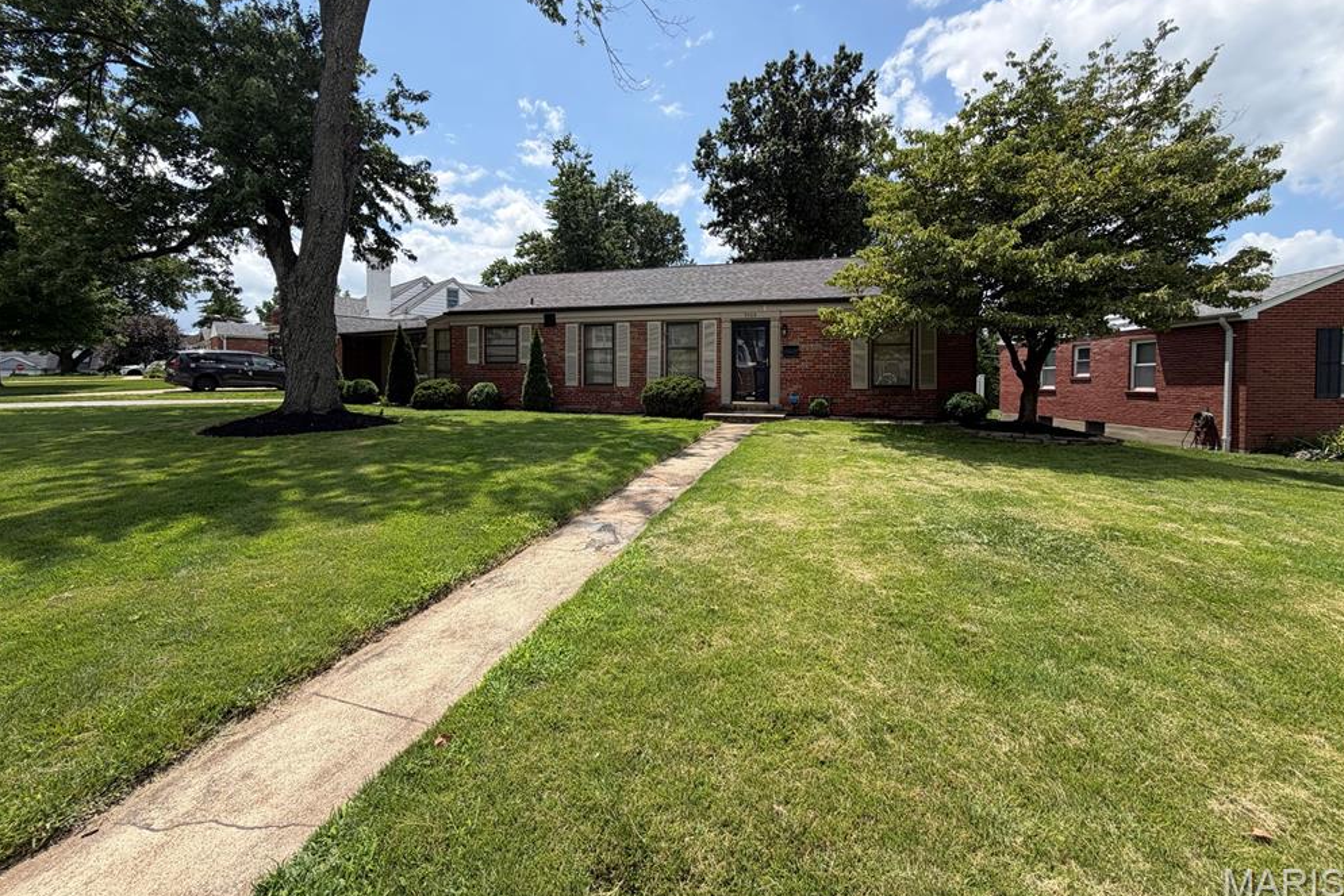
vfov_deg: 77.0
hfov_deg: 100.4
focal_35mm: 15
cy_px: 393
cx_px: 667
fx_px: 560
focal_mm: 2.22
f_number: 2.2
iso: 25
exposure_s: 1/770
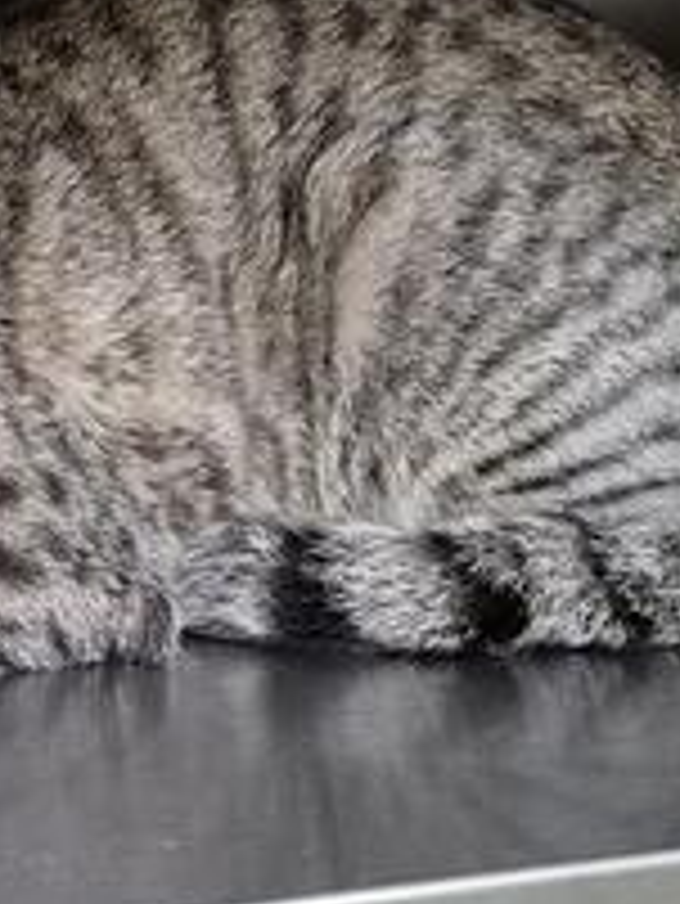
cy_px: 286
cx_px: 50
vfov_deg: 31.4
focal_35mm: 61
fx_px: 1596
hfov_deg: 23.3
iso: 1250
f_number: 1.8
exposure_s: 1/100
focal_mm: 5.4
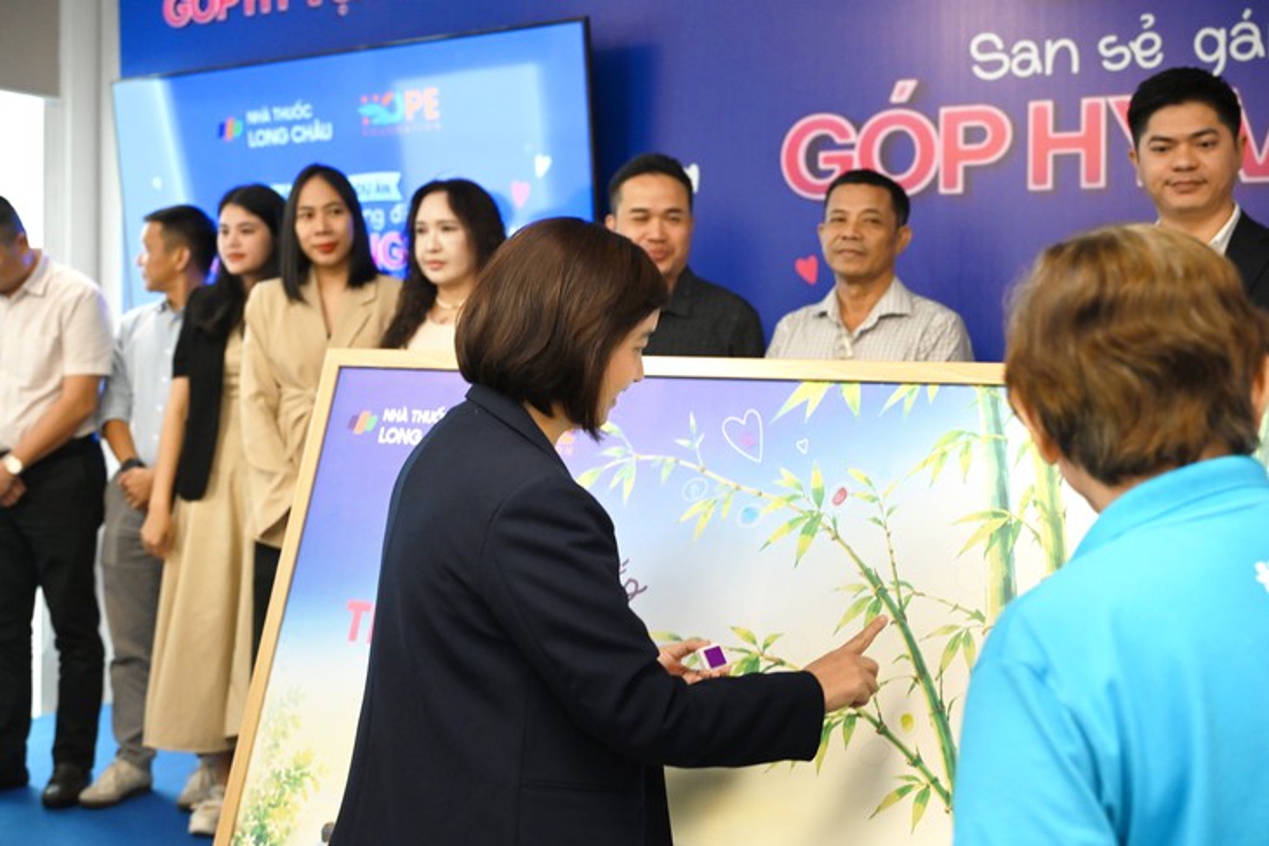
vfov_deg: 28.7
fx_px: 1657
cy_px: 423
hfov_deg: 41.9
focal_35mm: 47
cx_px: 634
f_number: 4
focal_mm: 47
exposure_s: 1/320
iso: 3200
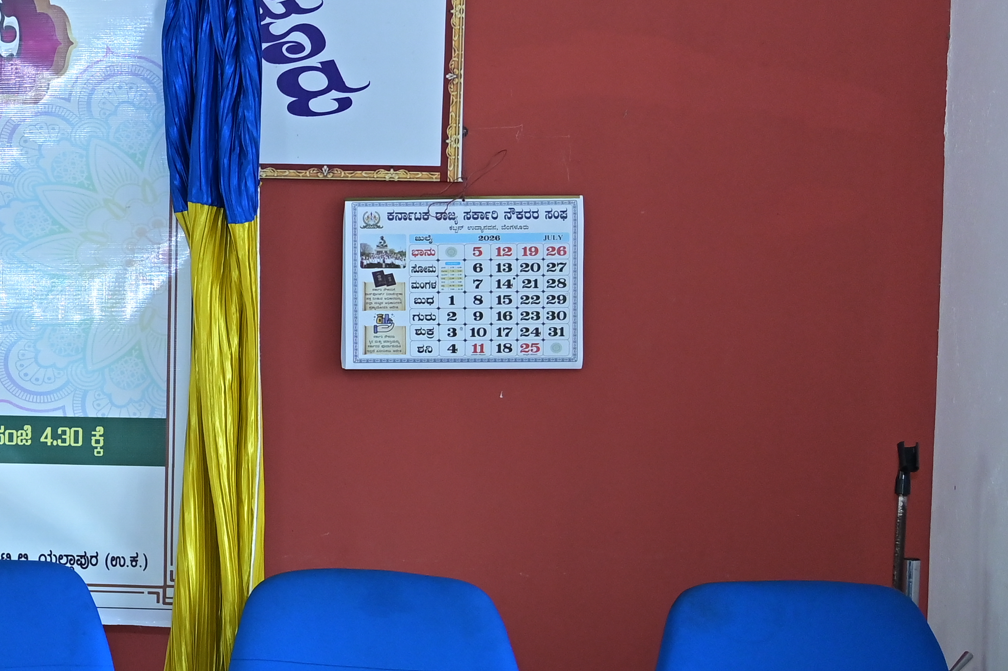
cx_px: -411
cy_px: 340
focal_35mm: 92
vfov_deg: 14.8
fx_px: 2586
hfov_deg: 19.7
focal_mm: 32.5
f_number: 4.5
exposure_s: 1/125
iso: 1250
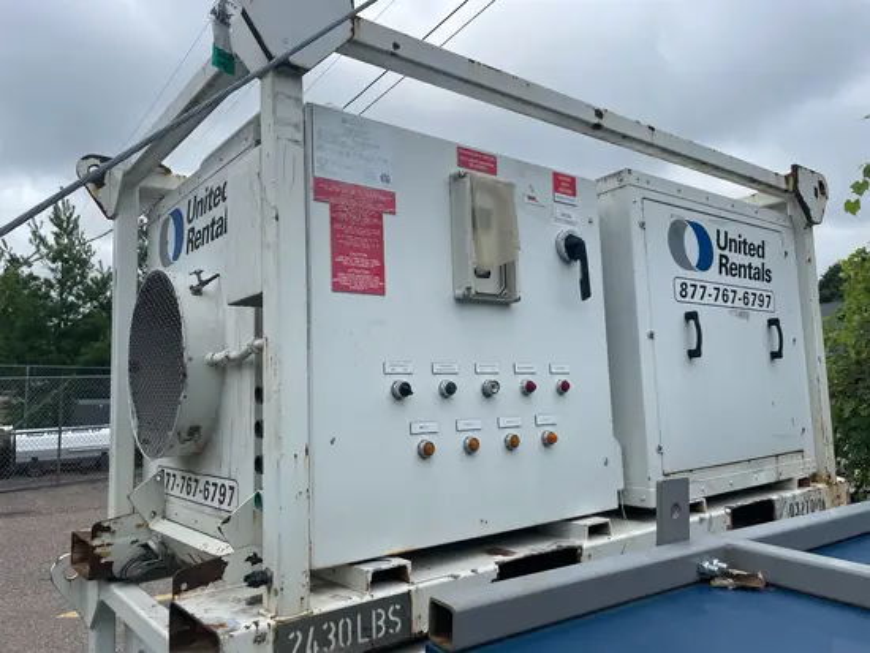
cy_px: 326
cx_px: 435
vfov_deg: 53.1
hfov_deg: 67.3
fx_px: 654
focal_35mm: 26
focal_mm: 4.2
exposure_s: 1/4132
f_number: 1.6
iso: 32
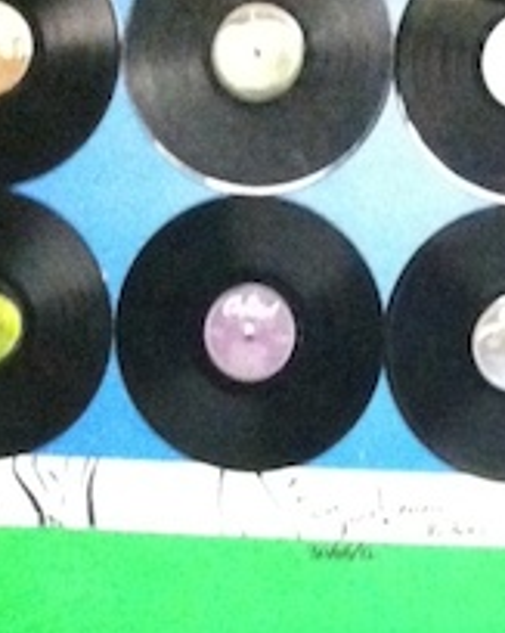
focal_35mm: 134
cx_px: 610
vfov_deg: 13.2
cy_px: 1086
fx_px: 2505
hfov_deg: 11.3
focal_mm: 3.85
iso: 1000
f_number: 2.8
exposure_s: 1/15
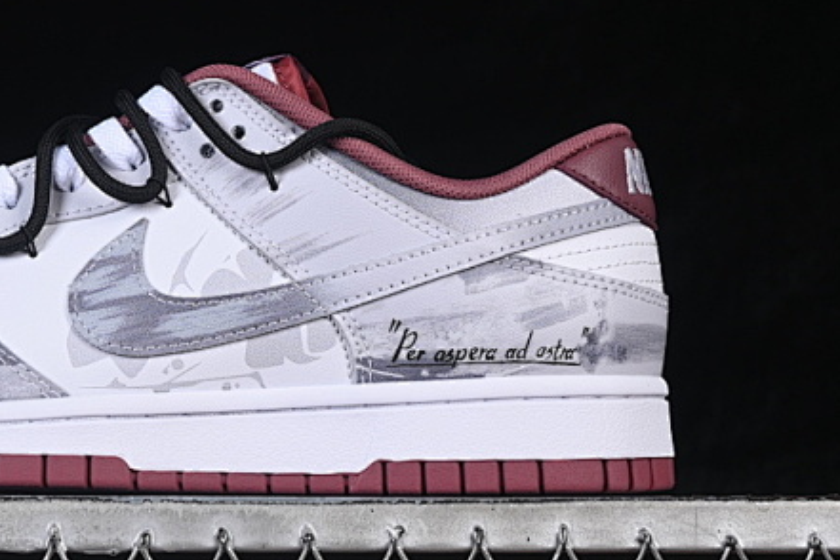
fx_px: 3173
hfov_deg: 15.0
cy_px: 178
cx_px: 149
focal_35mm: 136
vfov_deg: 10.1
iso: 160
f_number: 8
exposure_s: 1/80
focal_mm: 50
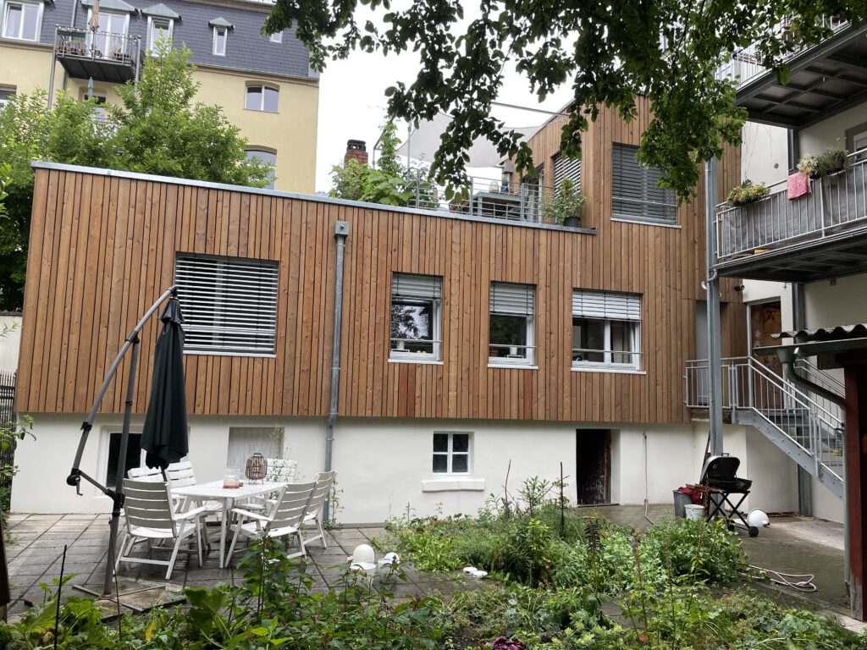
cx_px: 434
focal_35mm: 26
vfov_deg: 53.1
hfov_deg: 67.3
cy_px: 325
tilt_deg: +6.7
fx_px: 651
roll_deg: -1.7
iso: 32
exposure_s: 1/121
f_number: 1.6
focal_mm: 4.2
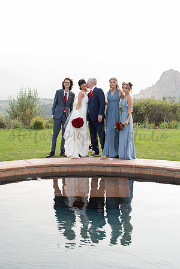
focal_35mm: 50
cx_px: 90
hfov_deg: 27.0
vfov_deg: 39.6
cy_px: 134
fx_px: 375
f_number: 4
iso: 160
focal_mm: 50
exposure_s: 1/320
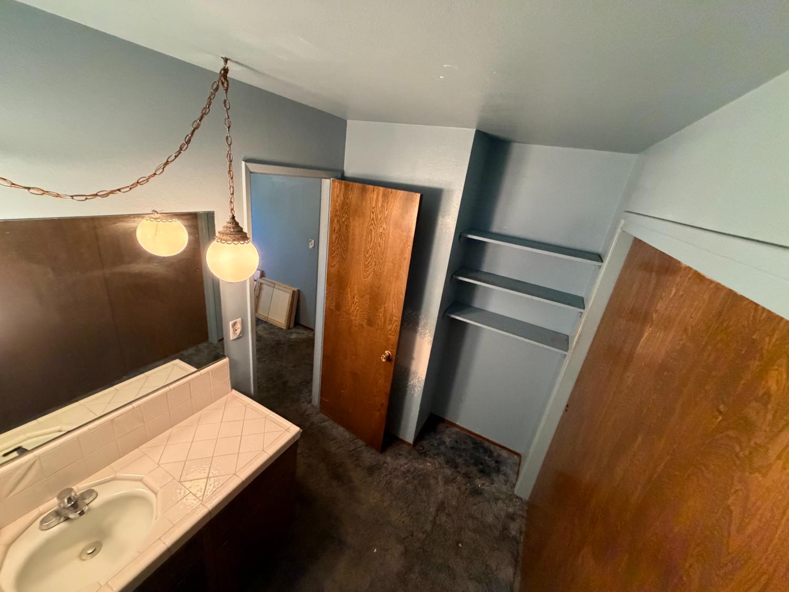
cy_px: 296
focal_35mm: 14
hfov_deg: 102.1
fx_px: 319
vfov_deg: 85.7
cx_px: 394
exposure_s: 1/60
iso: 800
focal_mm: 2.22
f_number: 2.2
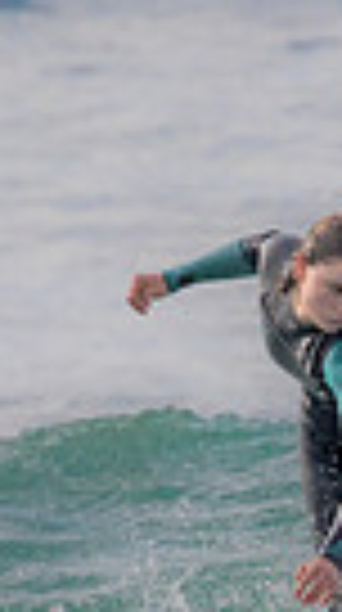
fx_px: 52236
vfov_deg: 0.7
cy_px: 655
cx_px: 562
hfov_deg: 0.4
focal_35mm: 3224
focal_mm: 720
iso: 1100
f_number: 11
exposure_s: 1/1600
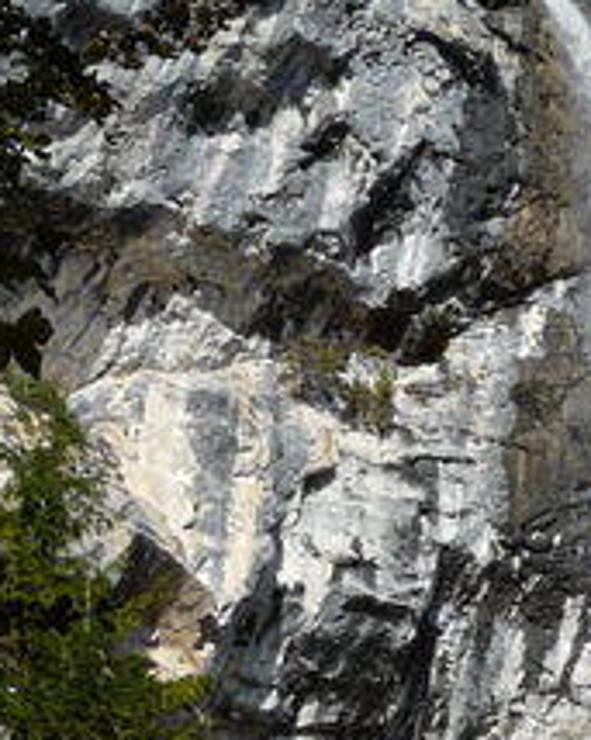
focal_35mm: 152
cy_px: 1022
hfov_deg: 10.1
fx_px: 3326
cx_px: 584
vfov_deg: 12.2
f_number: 5.6
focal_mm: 6.4
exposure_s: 1/400
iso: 100
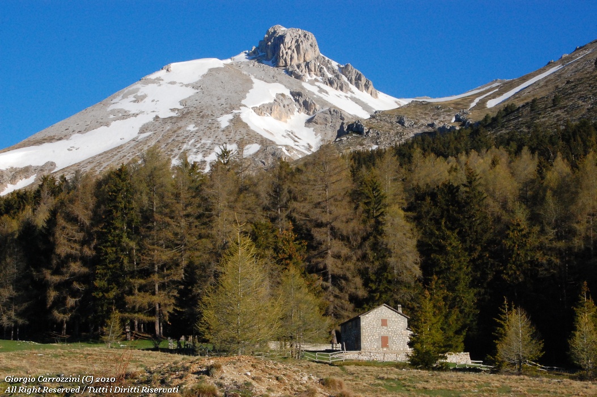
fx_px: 1367
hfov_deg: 24.6
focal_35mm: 82
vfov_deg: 16.5
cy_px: 198
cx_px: 298
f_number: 25
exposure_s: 1/320
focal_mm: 55
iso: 1600
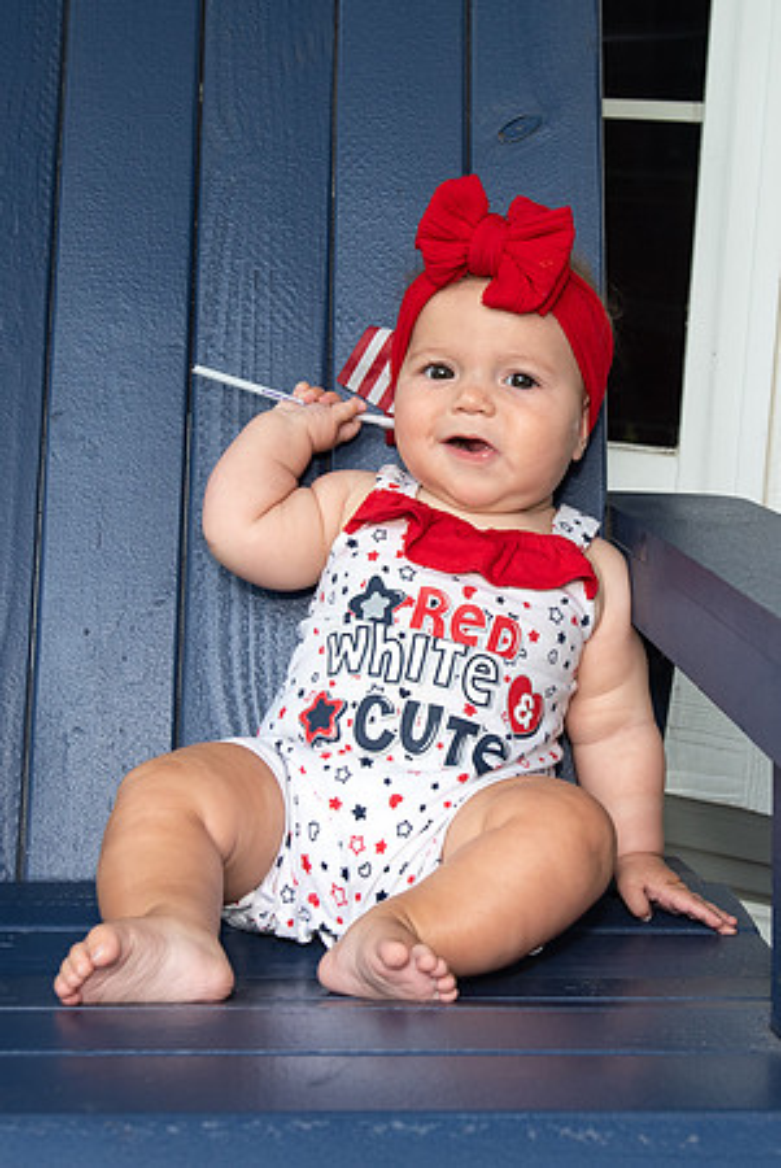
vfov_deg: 32.3
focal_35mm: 62
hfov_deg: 21.9
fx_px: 2016
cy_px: 510
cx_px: 506
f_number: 5.6
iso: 400
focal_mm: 34
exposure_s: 1/160
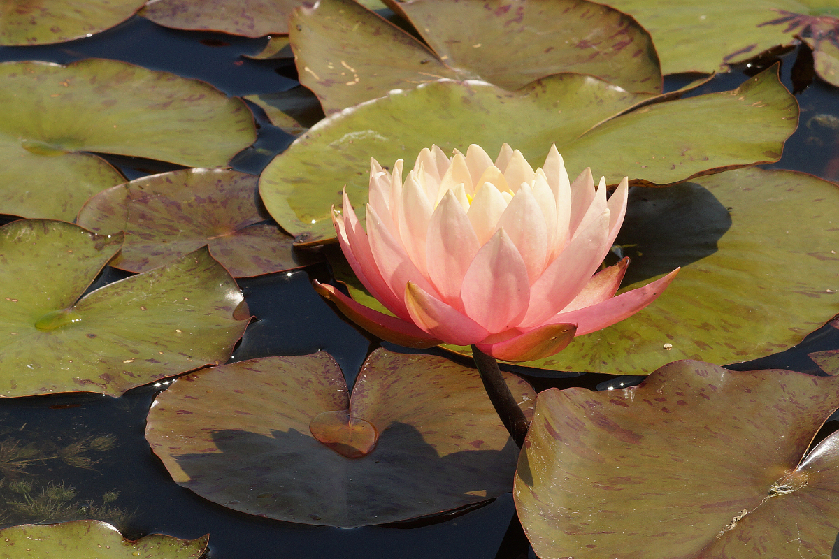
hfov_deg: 13.7
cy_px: 280
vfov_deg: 9.1
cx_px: 420
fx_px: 3496
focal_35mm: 150
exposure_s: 1/160
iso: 200
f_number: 13
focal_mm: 100
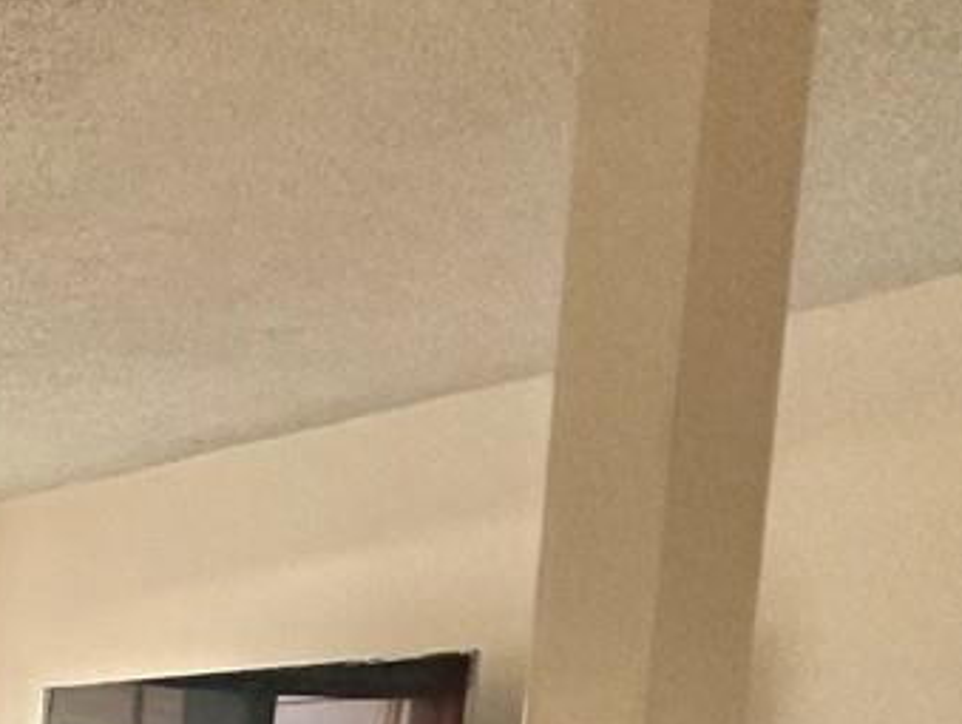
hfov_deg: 21.5
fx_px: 1836
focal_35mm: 66
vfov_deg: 19.4
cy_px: 1099
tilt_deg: -9.4
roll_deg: +1.1
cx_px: -675
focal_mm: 2.22
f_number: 2.2
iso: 250
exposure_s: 1/120
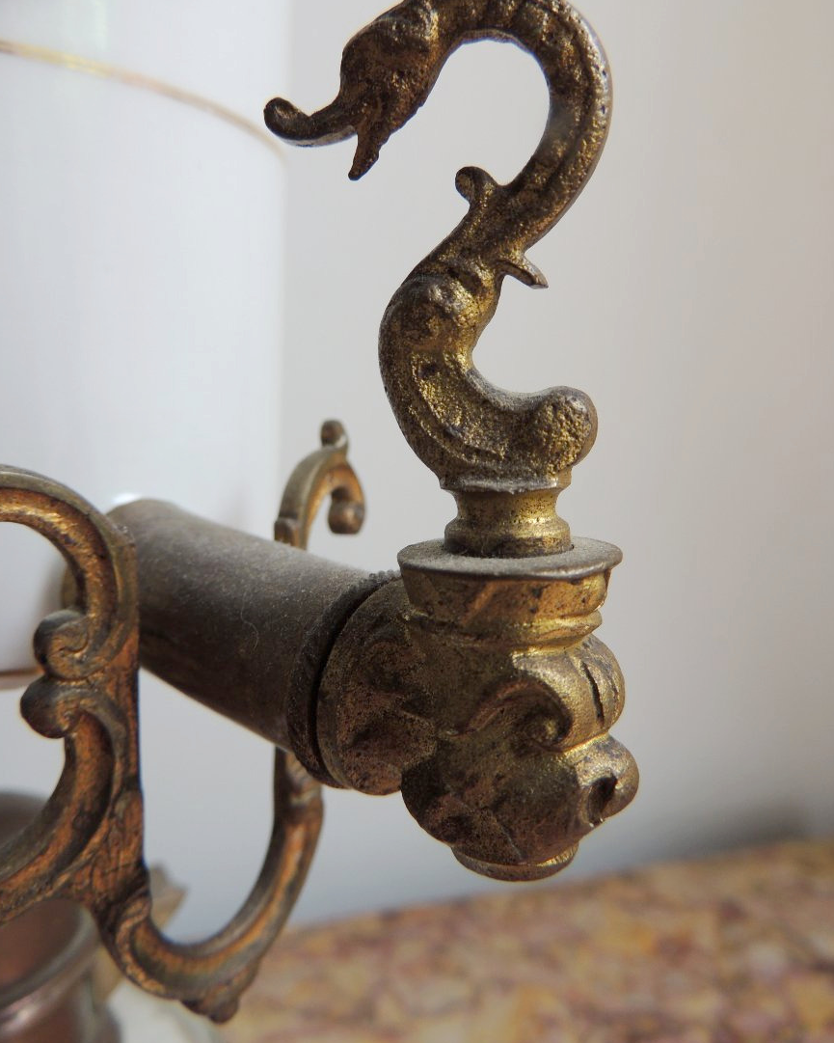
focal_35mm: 26
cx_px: 406
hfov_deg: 54.9
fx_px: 802
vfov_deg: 65.9
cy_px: 477
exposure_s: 1/30
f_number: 3
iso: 100
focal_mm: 4.3
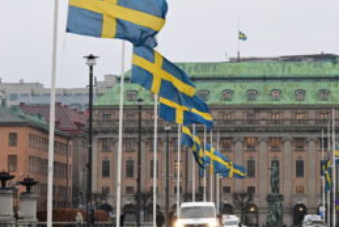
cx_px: 264
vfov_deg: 7.9
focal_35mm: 174
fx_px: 1639
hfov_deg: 11.8
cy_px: 33
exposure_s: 1/1000
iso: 3200
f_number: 4.5
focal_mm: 70
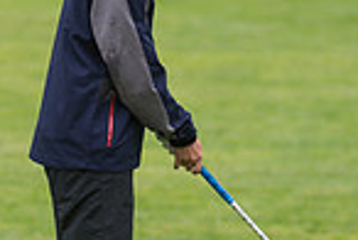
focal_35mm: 476
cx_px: 110
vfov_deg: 2.9
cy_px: 58
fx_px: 4743
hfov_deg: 4.3
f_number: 2.8
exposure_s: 1/1000
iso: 200
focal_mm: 120
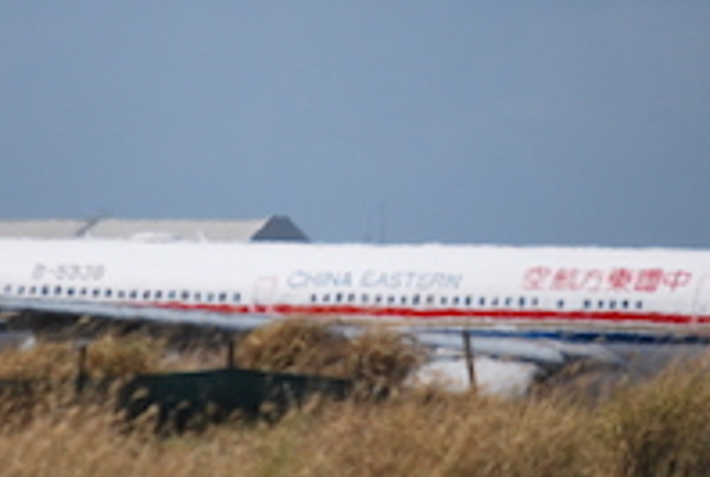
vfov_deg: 1.3
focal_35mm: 1060
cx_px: 391
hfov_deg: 1.9
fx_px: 20953
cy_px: 199
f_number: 5.6
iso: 200
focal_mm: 280
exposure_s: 1/1600
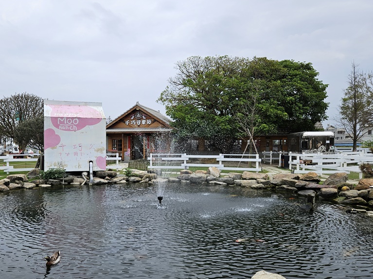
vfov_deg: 46.8
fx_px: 323
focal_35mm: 30
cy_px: 148
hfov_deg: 59.5
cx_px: 150
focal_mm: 5.4
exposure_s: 1/1632
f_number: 1.8
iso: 32
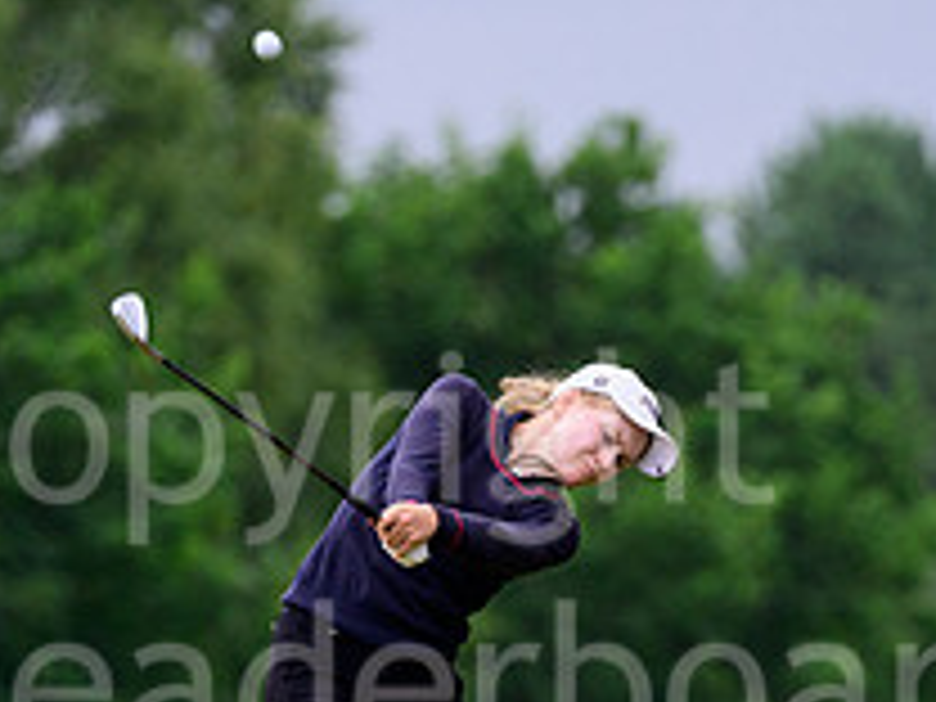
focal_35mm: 1071
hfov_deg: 1.9
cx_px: 495
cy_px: 722
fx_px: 28959
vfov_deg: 1.4
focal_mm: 400
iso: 800
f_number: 6.3
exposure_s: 1/1250
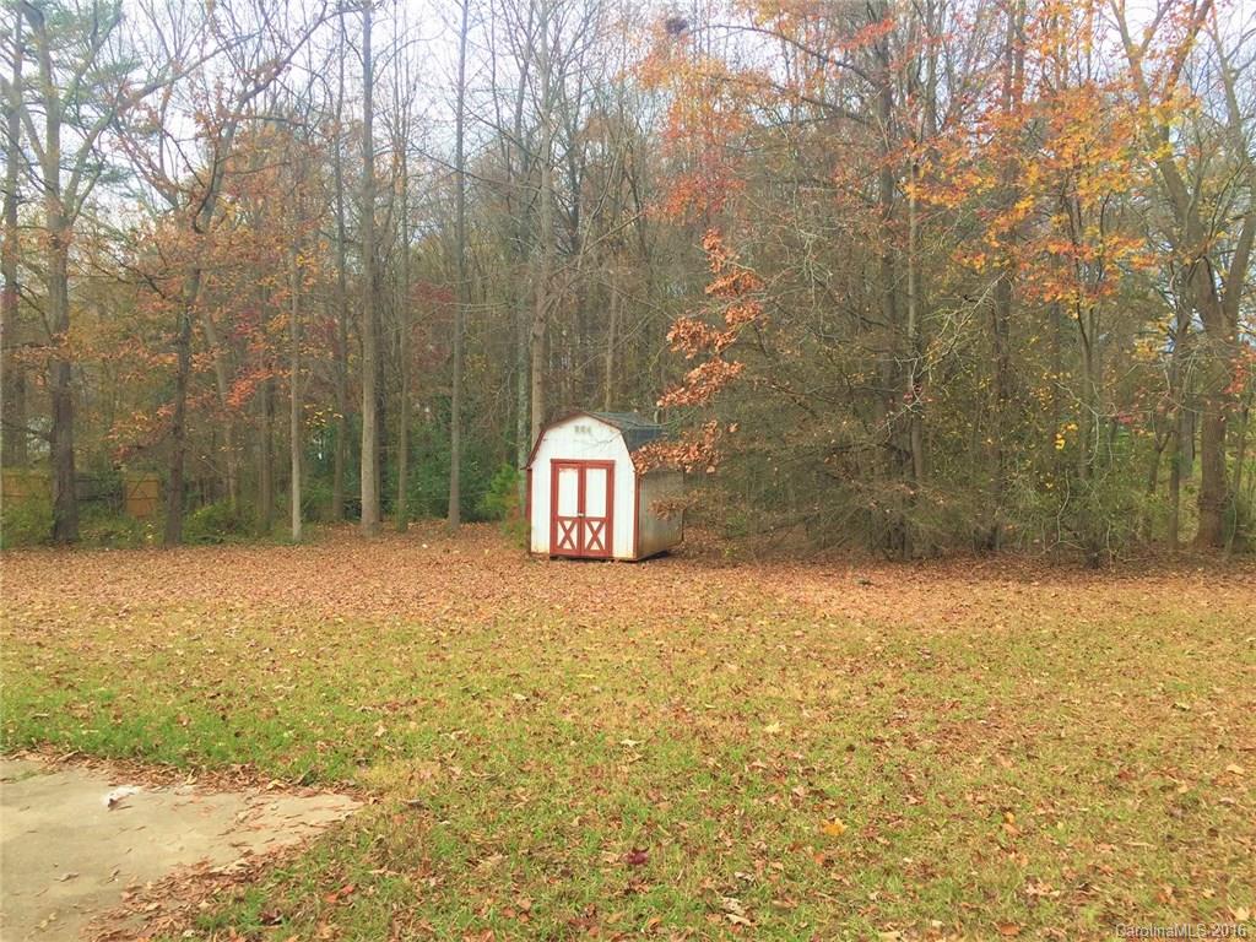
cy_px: 471
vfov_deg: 48.2
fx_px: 1052
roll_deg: -2.3
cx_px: 628
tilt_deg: -2.8
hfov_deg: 61.7
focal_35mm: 29
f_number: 2.2
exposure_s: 1/359
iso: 32
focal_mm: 4.15
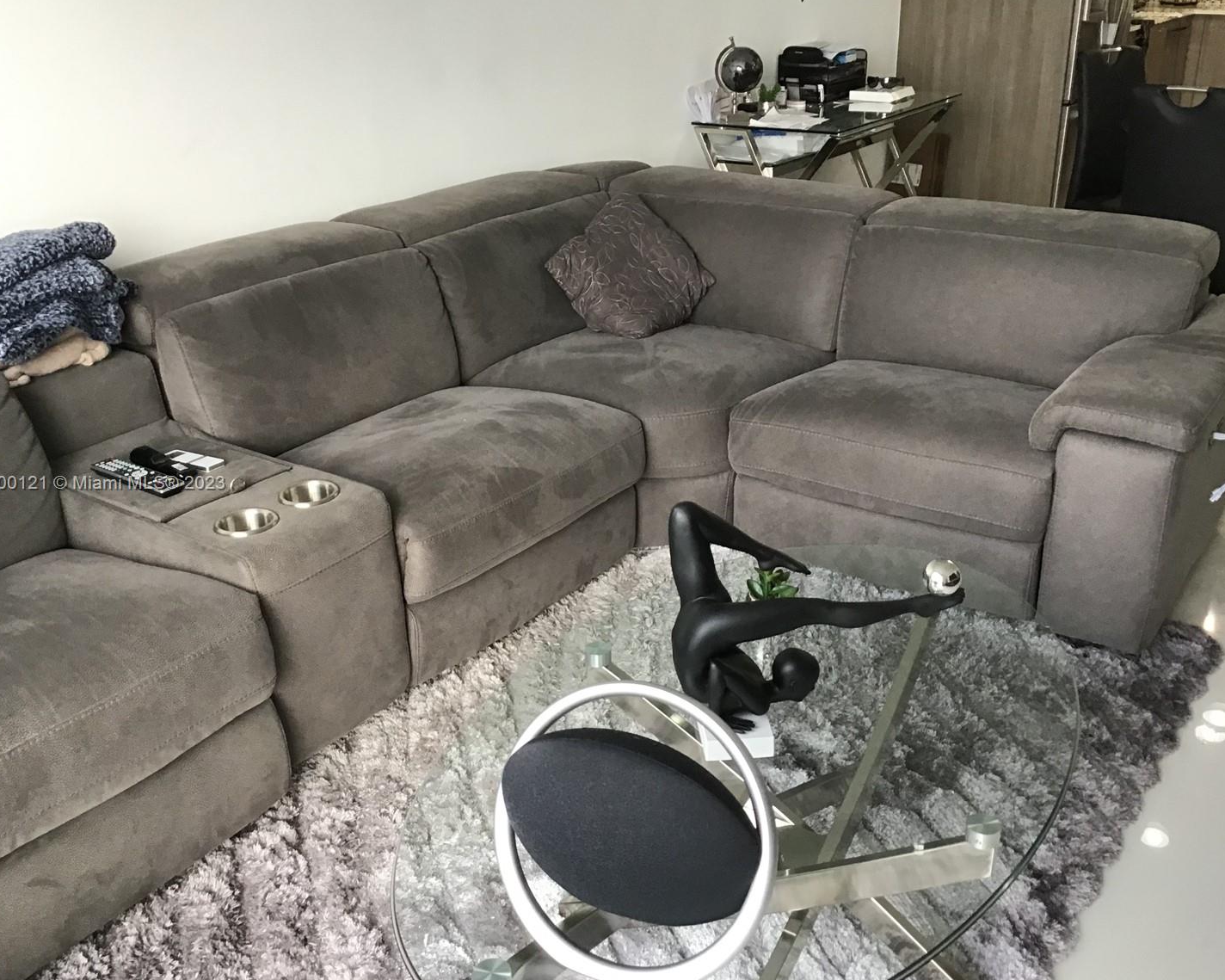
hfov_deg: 52.8
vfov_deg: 43.4
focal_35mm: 34
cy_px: 484
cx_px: 638
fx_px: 1233
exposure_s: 1/30
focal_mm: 3.3
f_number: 2.4
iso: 40
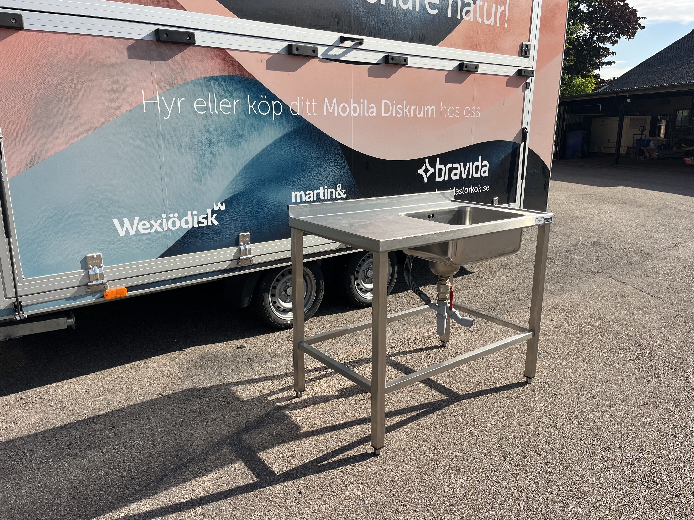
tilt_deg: -13.8
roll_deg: +0.1
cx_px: 347
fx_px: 521
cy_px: 260
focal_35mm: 26
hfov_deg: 67.3
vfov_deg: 53.1
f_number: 1.6
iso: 50
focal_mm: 5.1
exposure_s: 1/2571
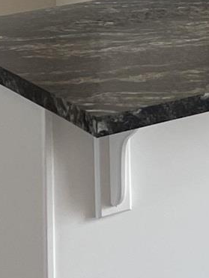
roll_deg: +3.5
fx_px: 1296
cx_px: 404
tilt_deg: +1.6
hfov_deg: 8.8
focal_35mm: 161
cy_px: -303
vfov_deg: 11.0
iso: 32
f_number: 1.6
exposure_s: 1/222
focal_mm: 4.2
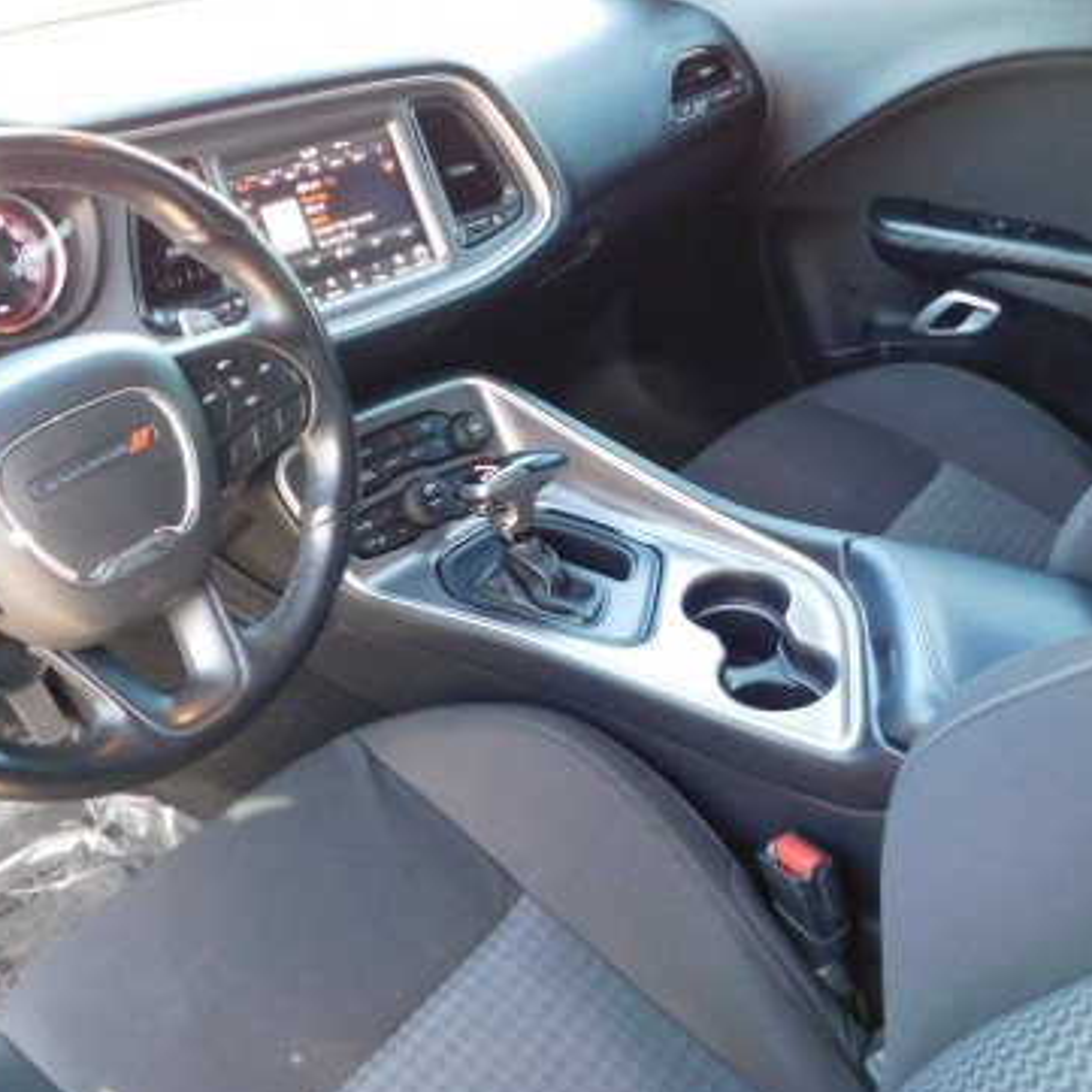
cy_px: 505
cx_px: 541
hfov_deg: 46.0
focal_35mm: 36
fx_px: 1285
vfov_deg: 46.0
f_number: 3
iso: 360
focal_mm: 4
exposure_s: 1/30
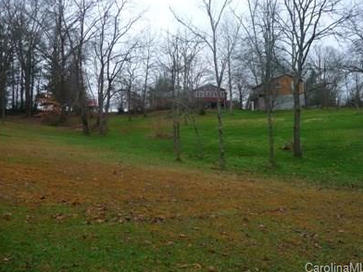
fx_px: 336
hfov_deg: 56.7
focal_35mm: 32
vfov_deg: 44.1
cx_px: 204
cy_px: 121
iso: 100
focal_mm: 4.7
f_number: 3.3
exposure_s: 1/60
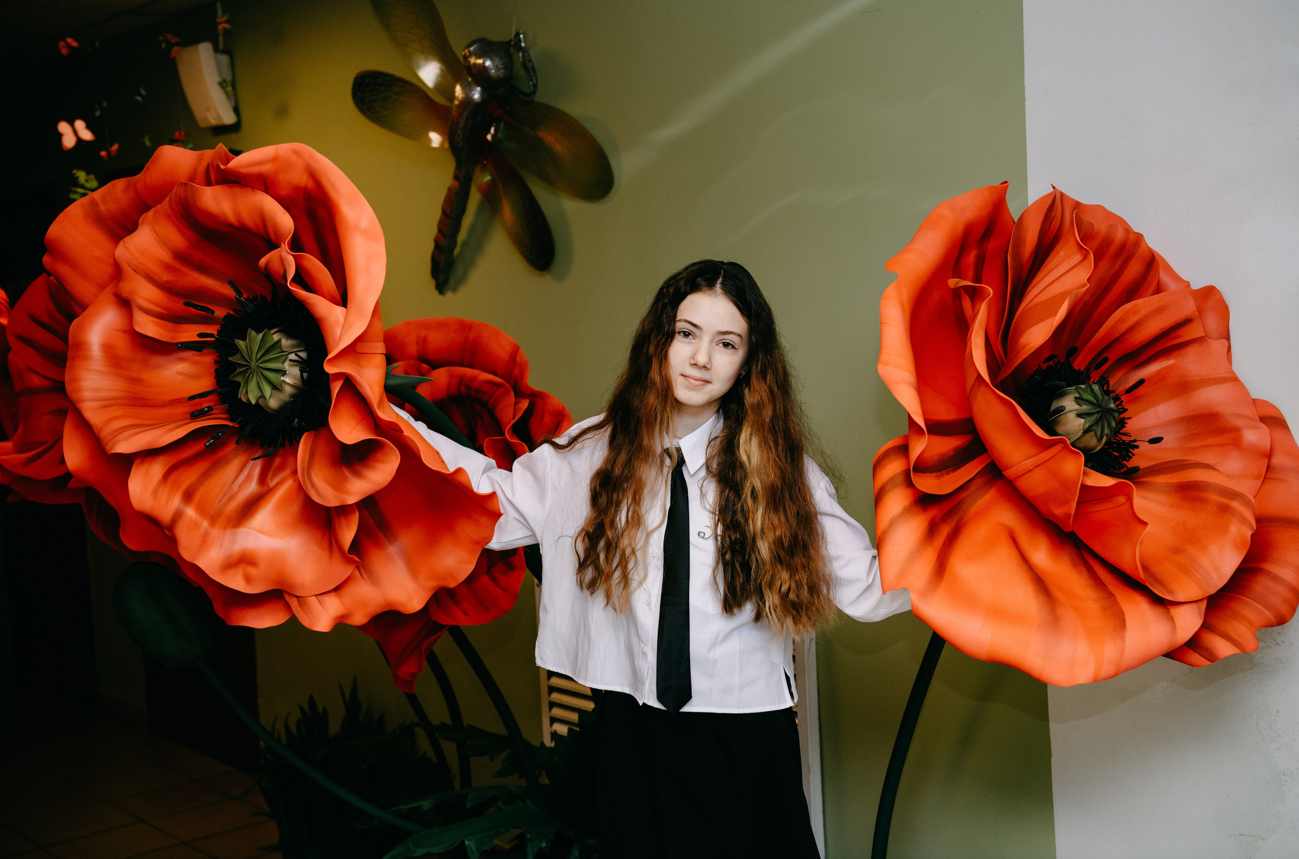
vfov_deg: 27.2
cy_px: 415
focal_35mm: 49
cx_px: 665
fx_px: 1773
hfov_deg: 40.2
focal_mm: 48
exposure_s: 1/160
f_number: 4
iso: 320
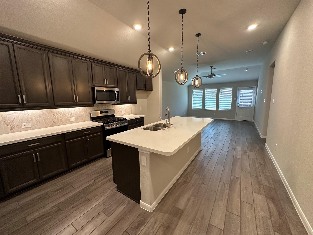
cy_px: 118
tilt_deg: -8.2
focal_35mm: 14
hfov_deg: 102.1
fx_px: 127
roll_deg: +1.2
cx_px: 156
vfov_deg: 85.7
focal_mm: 2.22
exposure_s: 1/120
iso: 250
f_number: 2.2
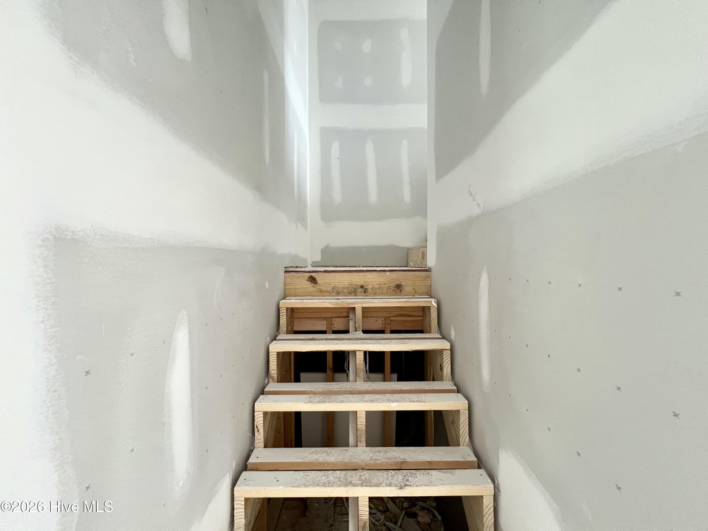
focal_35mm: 13
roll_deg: +0.5
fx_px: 266
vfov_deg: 89.9
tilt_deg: -0.8
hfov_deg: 106.2
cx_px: 354
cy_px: 266
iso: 320
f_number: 1.8
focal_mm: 1.57
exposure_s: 1/60
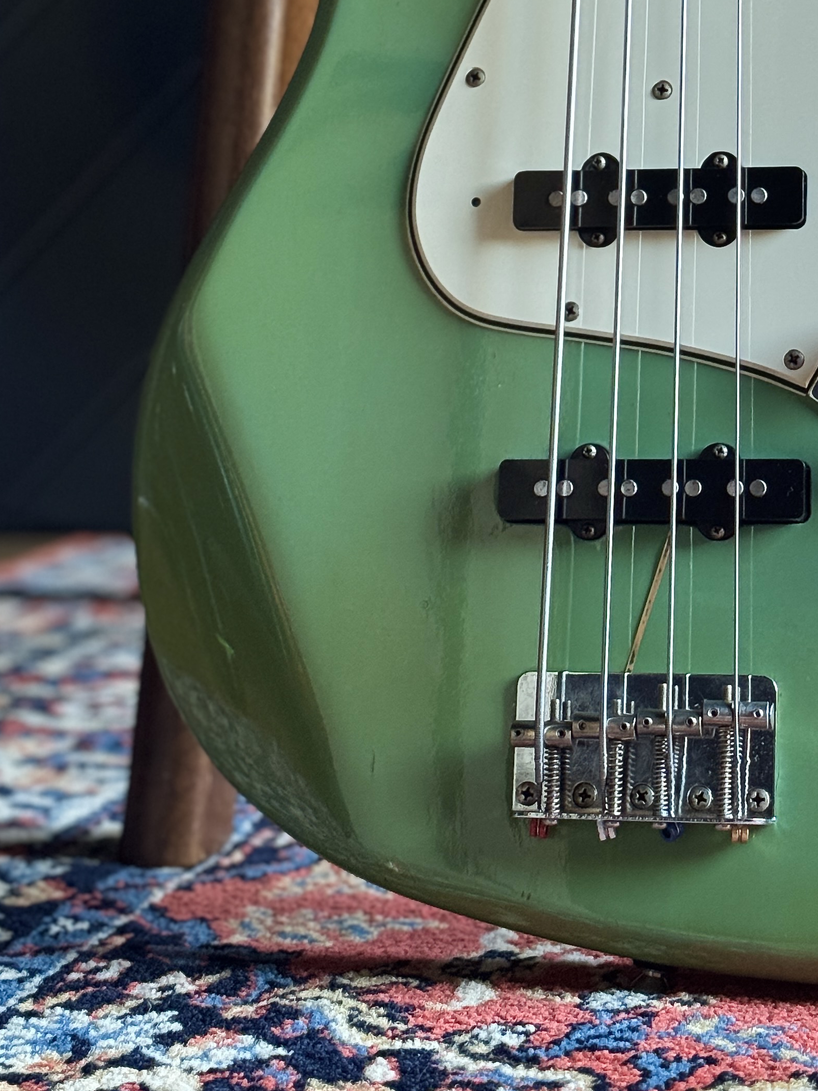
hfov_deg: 15.9
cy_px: 166
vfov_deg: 21.0
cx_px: 686
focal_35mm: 92
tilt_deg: +0.2
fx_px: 2899
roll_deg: +1.1
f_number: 1.78
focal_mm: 6.76
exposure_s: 1/40
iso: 400
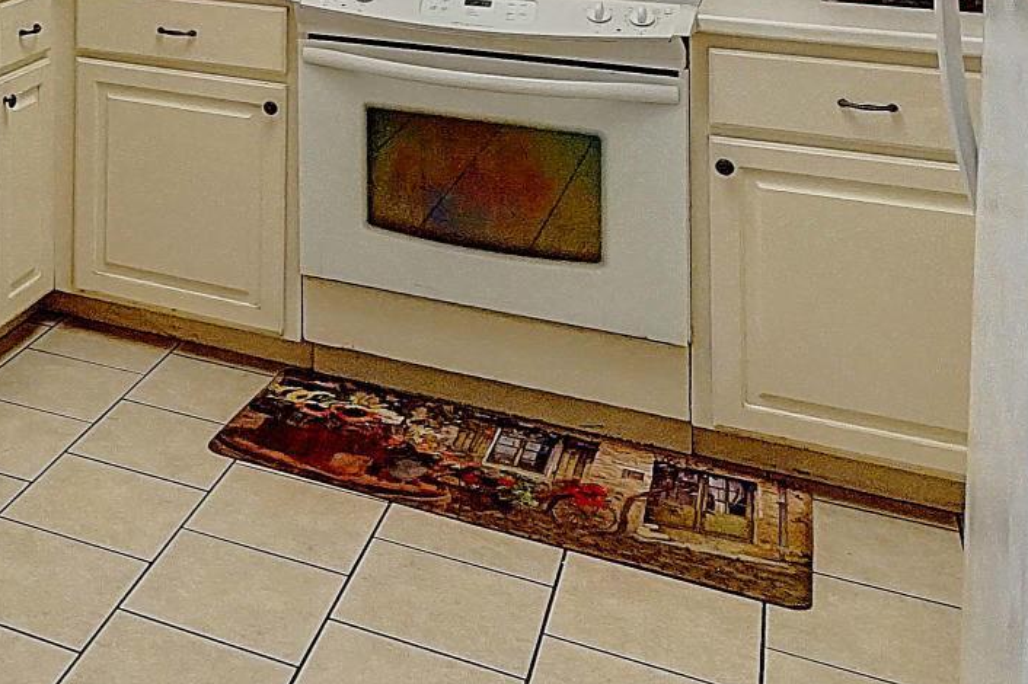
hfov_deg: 33.7
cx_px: -107
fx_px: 1456
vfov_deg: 22.8
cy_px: -260
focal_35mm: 51
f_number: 8
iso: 1250
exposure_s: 1/60
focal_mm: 12
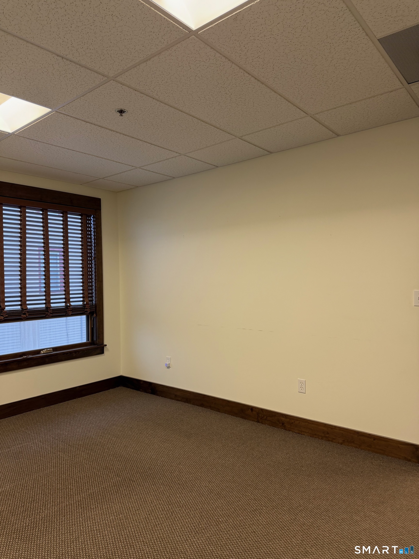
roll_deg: +0.8
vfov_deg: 71.6
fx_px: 387
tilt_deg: +0.0
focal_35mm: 24
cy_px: 280
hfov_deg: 56.8
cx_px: 210
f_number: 1.78
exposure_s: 1/120
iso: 200
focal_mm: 6.76
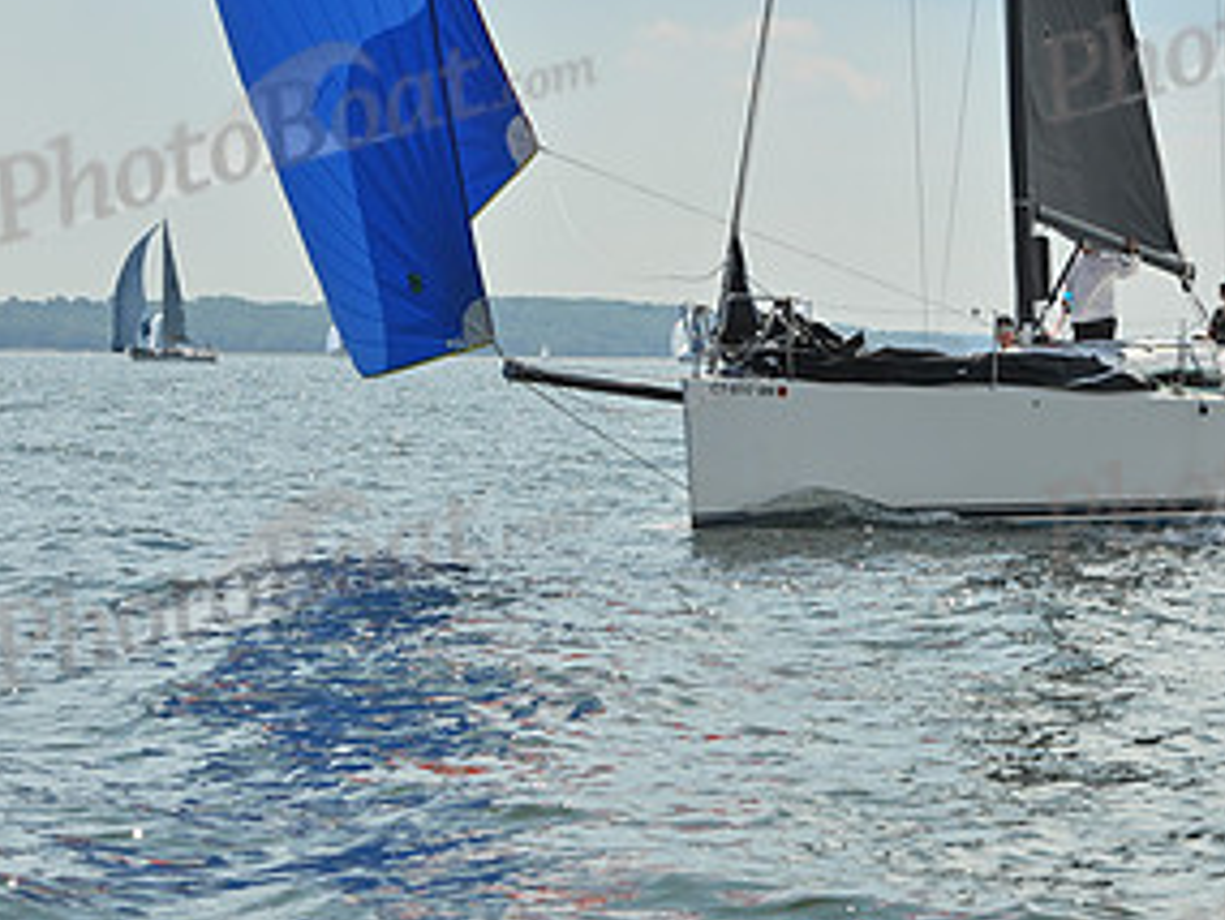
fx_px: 6585
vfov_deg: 8.0
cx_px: 821
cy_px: 294
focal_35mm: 186
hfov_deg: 10.6
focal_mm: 95
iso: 320
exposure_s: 1/1250
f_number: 10
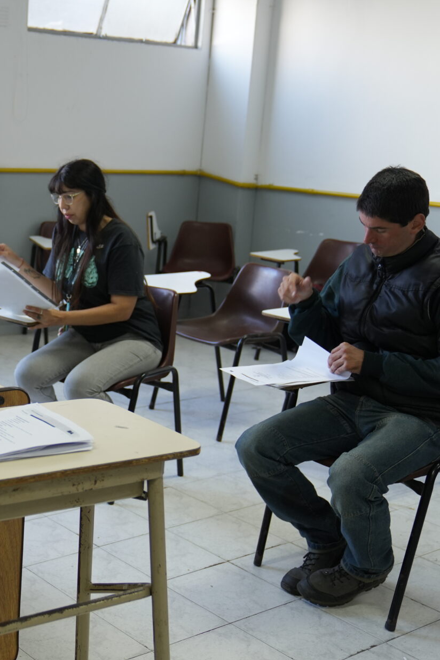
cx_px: 21
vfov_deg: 37.5
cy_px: 337
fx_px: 972
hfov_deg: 24.6
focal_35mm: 53
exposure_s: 1/125
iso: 800
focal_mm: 32
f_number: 2.8
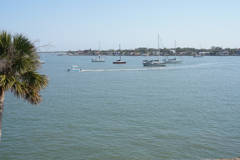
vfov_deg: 29.9
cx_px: 120
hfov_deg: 43.6
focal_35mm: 45
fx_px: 300
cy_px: 80
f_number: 13
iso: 100
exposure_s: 1/100
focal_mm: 45
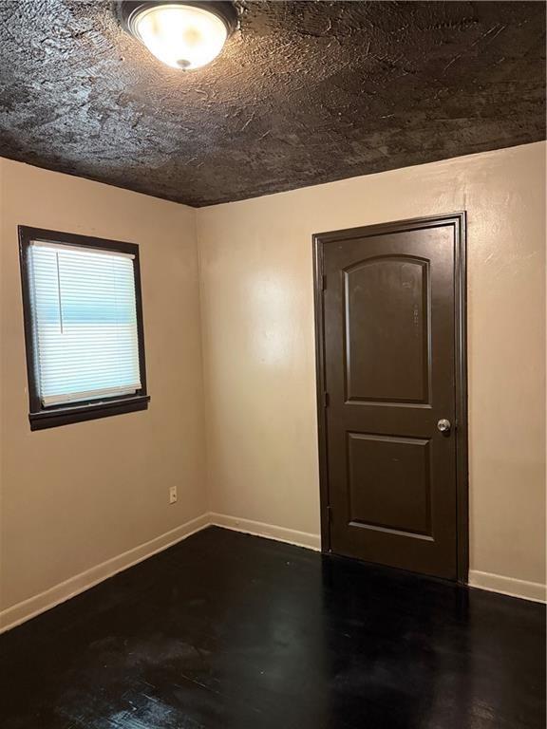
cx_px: 274
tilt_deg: -3.8
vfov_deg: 71.6
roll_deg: +0.9
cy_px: 364
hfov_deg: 56.8
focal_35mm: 24
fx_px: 506
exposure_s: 1/40
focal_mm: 6.76
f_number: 1.78
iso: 800
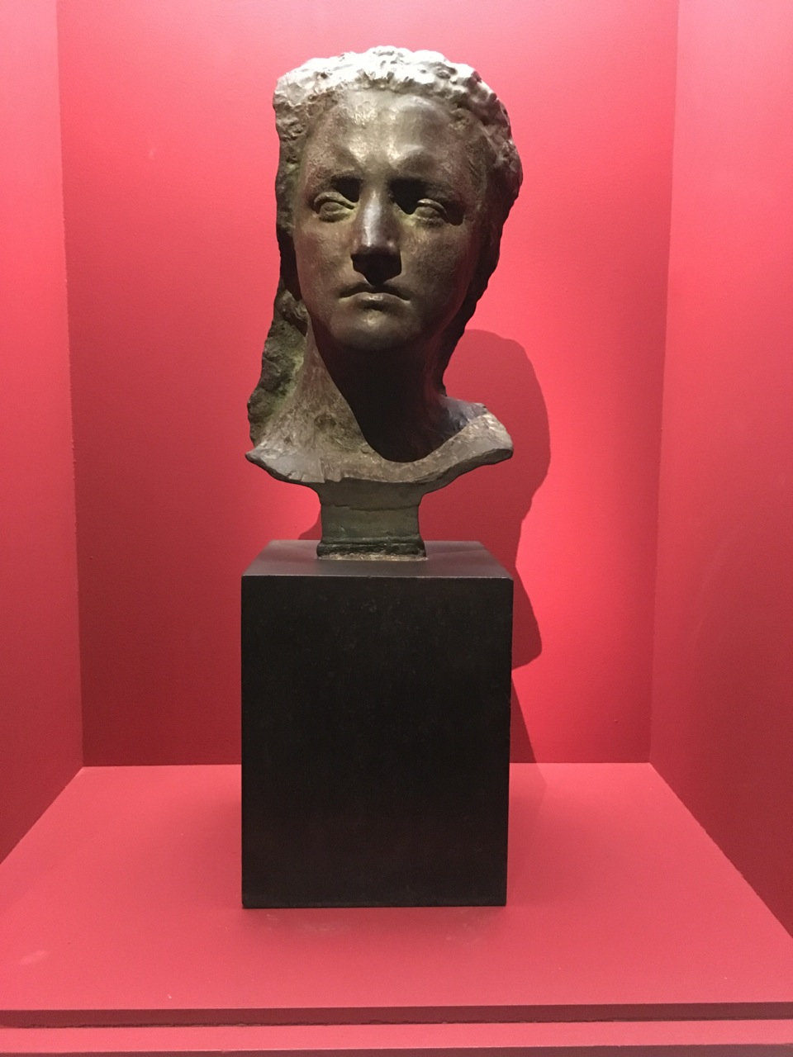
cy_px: 528
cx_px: 396
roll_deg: -1.5
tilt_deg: -6.5
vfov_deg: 61.7
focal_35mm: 29
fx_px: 886
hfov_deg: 48.2
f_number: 2.2
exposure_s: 1/17
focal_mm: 4.15
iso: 800
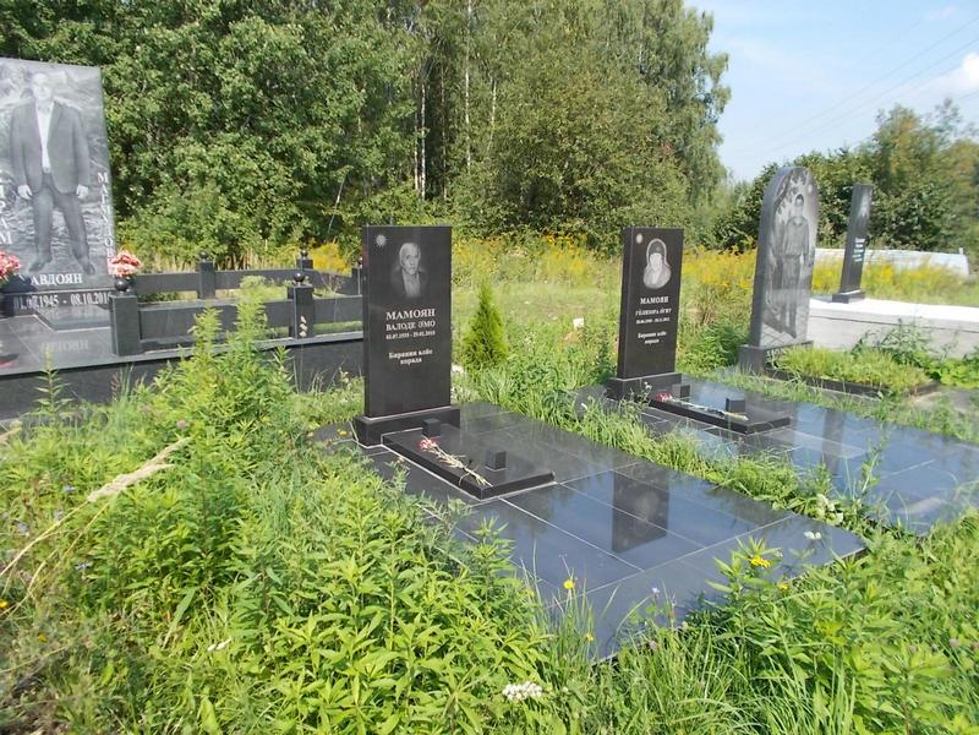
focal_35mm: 26
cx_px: 490
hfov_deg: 67.3
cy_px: 368
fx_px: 735
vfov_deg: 53.1
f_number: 8
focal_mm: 4.6
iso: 80
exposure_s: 1/80
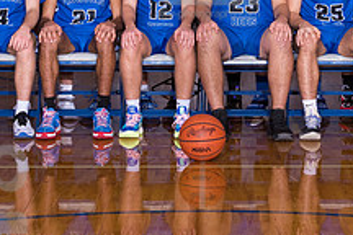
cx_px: 215
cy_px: -69
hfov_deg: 13.5
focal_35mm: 152
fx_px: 1490
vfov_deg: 8.9
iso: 500
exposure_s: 1/250
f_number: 7.1
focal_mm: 50
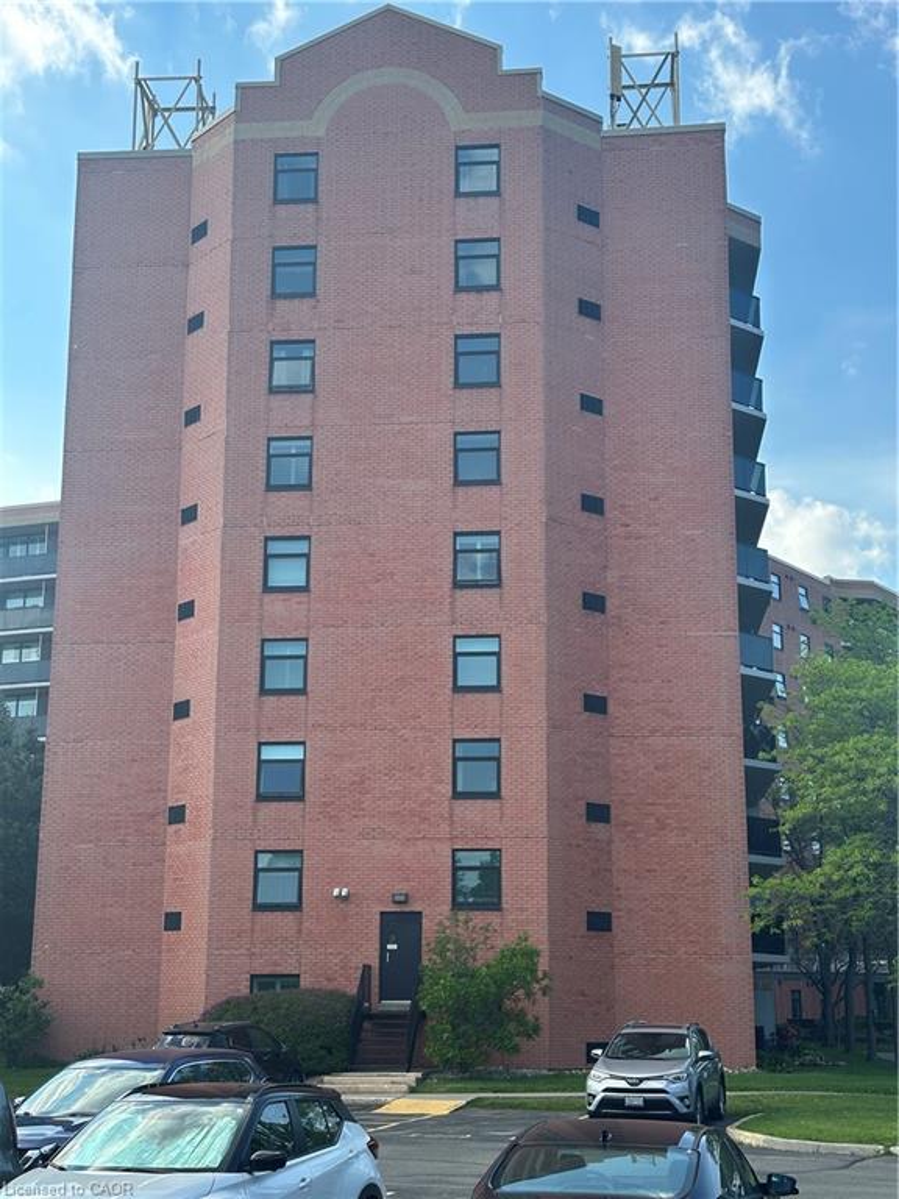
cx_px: 450
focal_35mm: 48
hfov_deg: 30.3
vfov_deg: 39.7
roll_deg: -0.7
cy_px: 600
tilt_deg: +14.3
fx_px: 1662
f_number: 1.78
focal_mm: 6.86
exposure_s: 1/1145
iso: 64
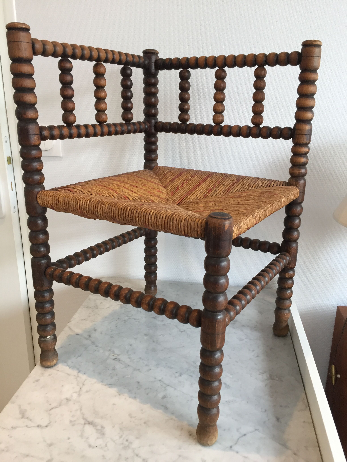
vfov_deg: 61.7
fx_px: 388
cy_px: 231
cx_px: 174
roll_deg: -1.7
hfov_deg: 48.2
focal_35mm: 29
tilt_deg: -17.0
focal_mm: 4.15
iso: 40
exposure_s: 1/33
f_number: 2.2
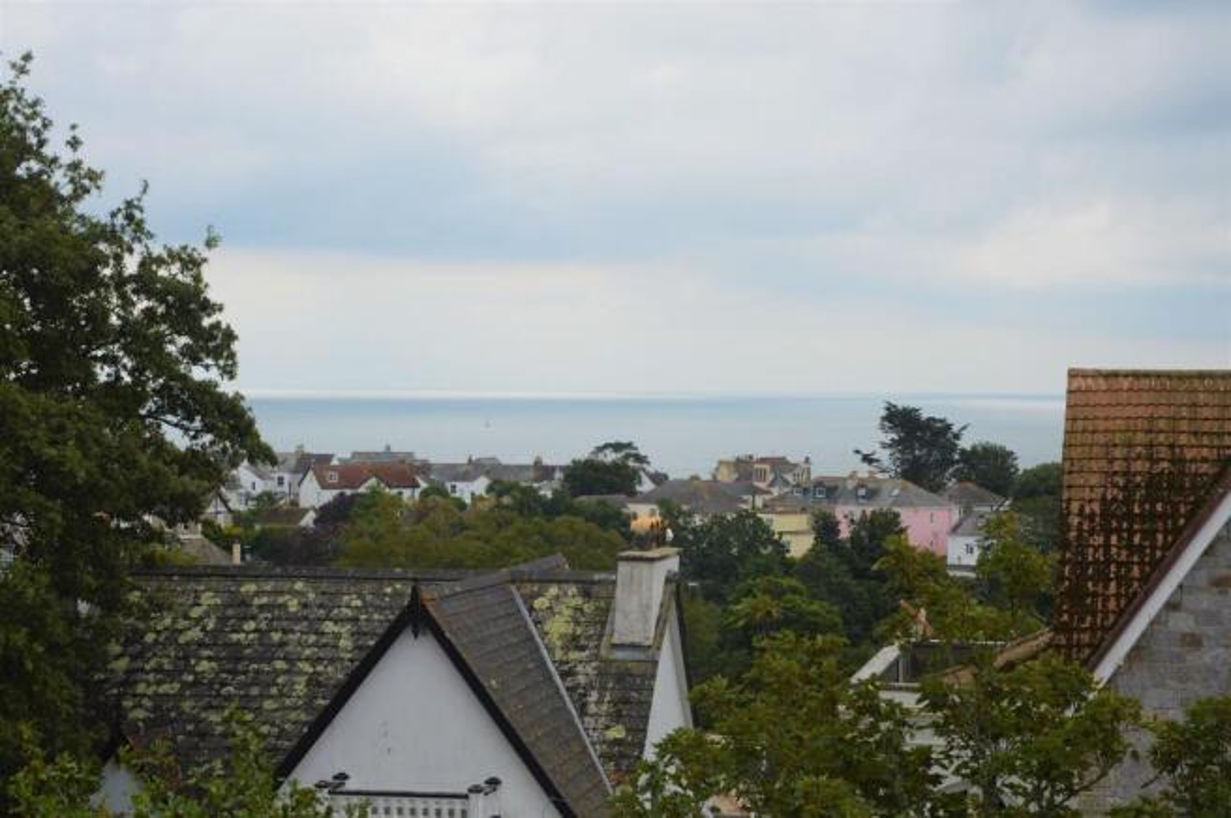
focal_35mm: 78
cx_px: 616
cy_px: 409
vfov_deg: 17.5
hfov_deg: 26.0
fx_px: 2664
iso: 100
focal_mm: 52
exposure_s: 1/250
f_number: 7.1
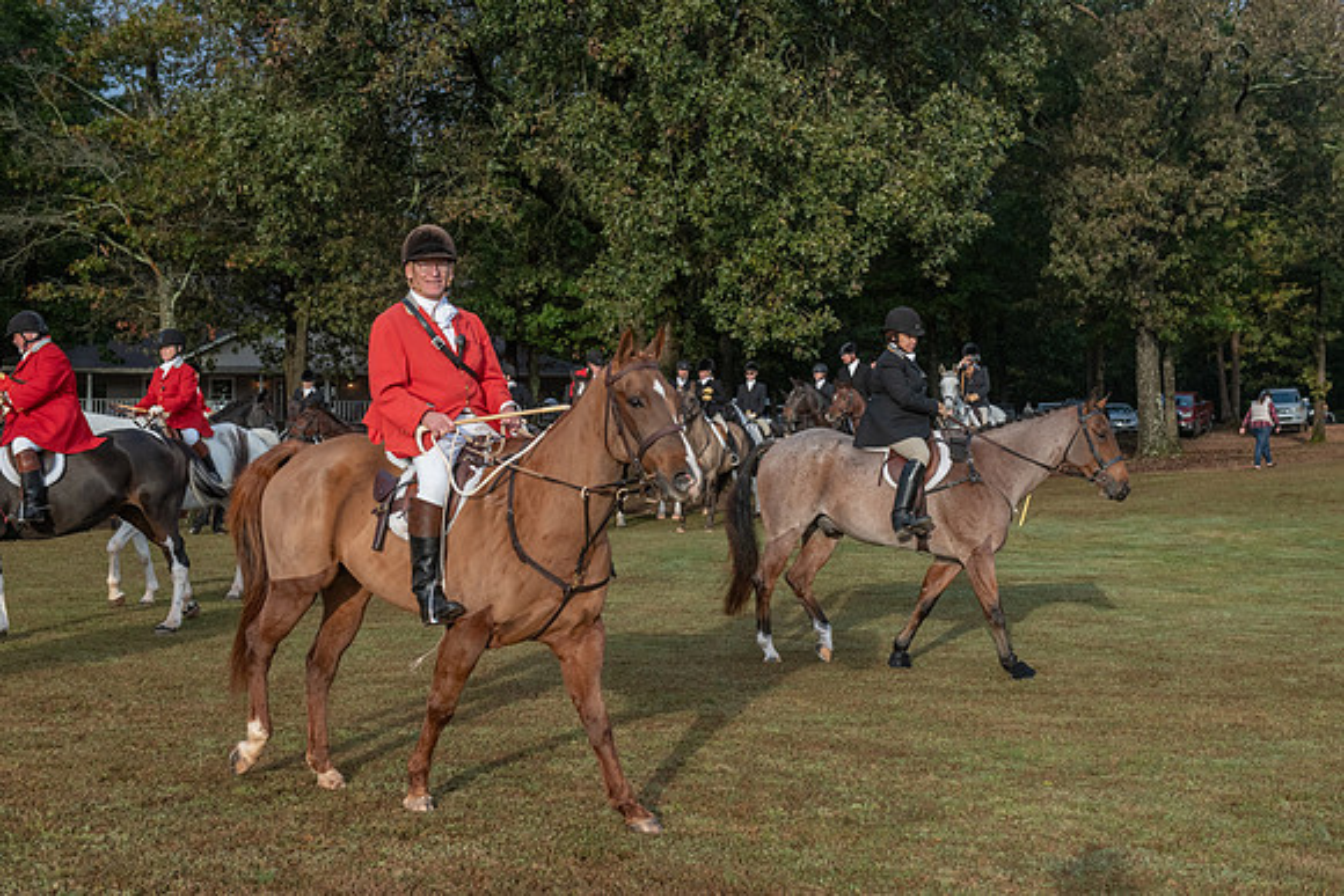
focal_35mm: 50
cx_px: 672
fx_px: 1867
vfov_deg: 27.0
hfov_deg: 39.6
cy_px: 448
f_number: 7.1
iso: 800
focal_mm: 50
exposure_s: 1/800
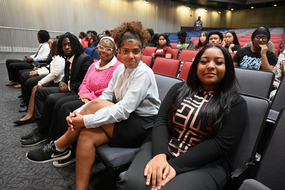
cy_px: 95
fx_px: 190
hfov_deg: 73.8
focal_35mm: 24
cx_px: 142
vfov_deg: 53.1
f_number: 4
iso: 10000
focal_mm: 24
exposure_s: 1/60
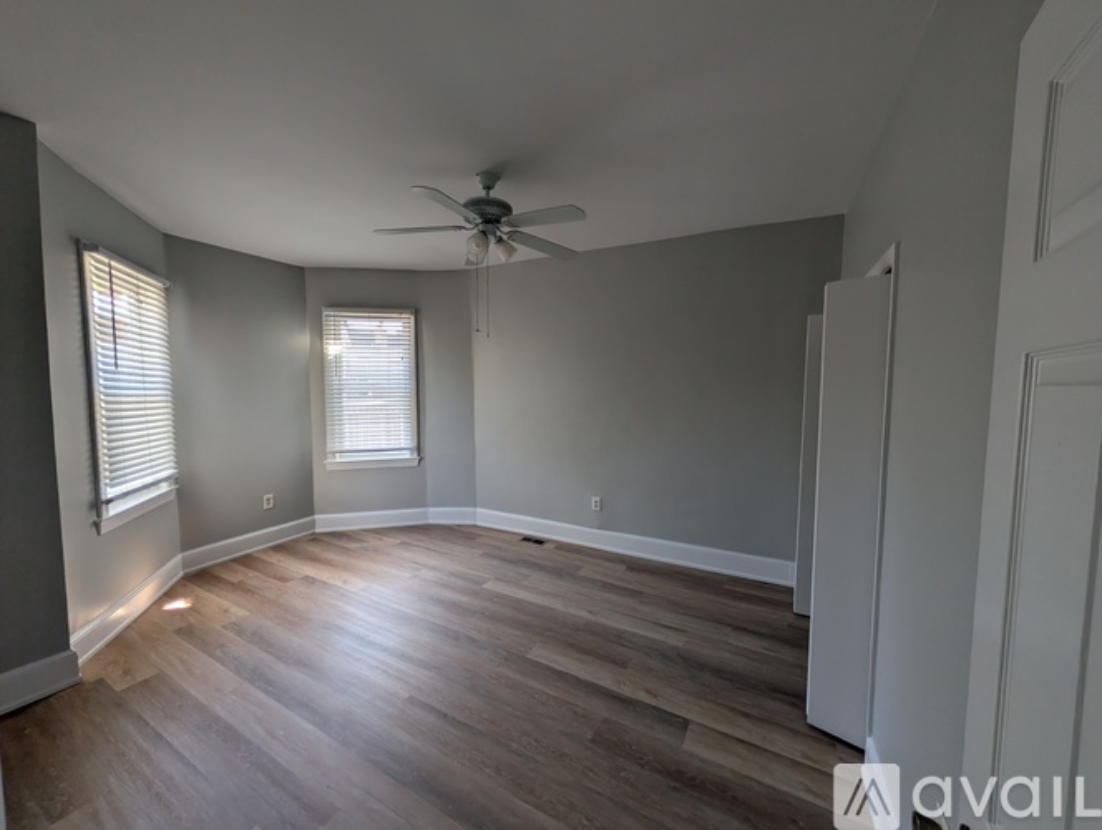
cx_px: 551
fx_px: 383
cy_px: 415
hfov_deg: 110.5
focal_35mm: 12
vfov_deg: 94.6
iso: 49
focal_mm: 2.02
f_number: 1.7
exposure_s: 1/91.6
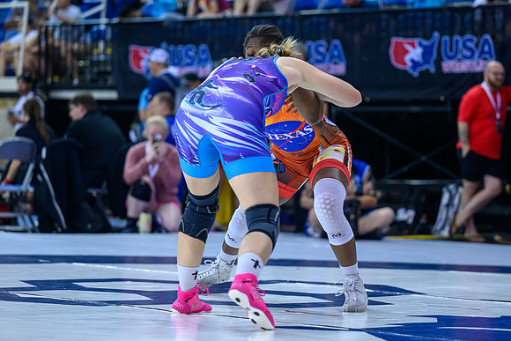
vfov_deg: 10.0
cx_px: 264
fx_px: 1940
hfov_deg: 15.0
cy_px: 157
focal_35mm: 137
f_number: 2.8
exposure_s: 1/800
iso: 3200
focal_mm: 115
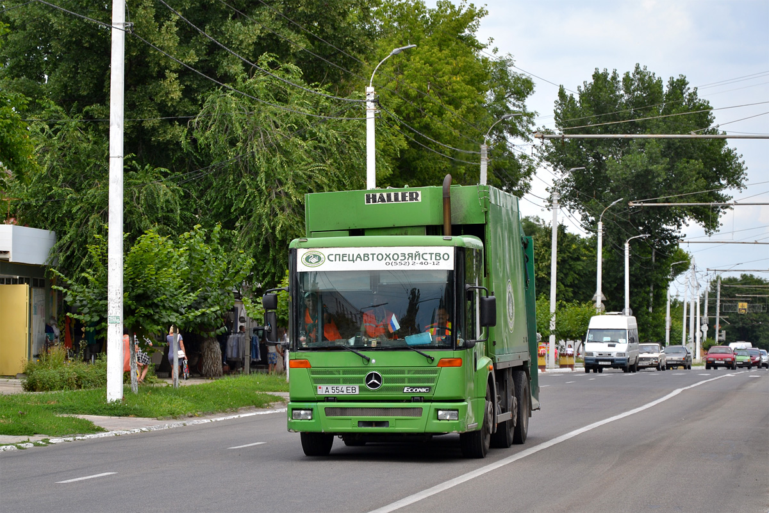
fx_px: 2403
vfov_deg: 12.2
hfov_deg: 18.2
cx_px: 384
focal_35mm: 112
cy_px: 256
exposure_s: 1/320
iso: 110
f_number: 5.6
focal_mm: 75
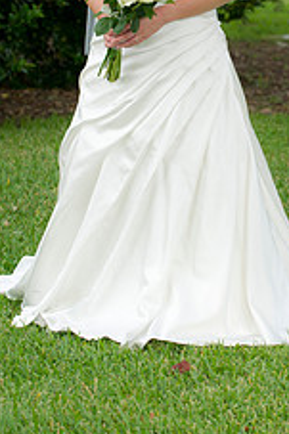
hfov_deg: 6.6
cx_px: 206
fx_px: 2508
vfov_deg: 9.9
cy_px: 44
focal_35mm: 208
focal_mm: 105
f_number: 4
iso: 320
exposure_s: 1/250
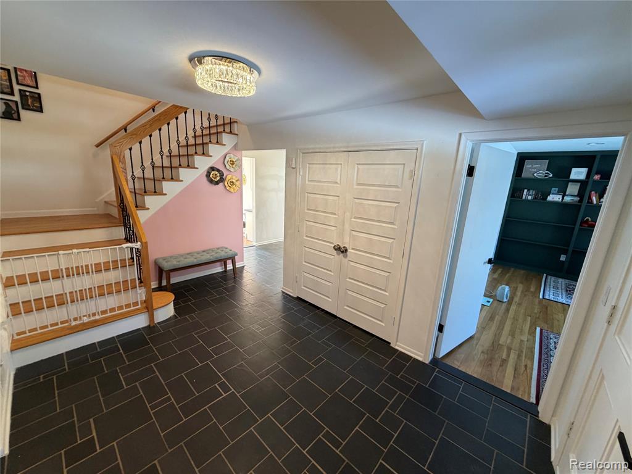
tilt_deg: -12.9
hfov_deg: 102.1
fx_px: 256
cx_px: 316
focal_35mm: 14
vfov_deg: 85.7
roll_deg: -3.6
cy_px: 237
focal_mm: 2.22
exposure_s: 1/60
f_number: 2.2
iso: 160
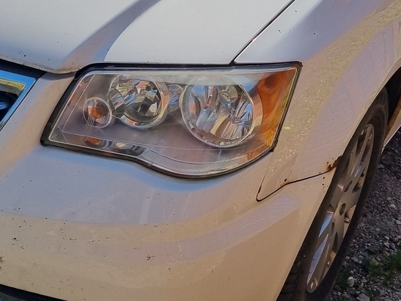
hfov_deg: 25.6
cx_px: 163
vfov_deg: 19.0
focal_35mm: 76
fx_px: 881
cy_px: 21
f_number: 1.8
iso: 50
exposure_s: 1/3328
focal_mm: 5.4
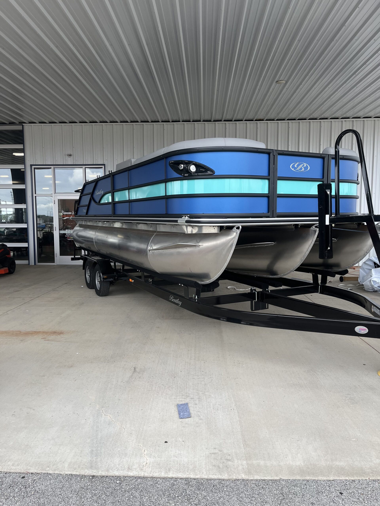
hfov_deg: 53.1
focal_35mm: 26
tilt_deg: -4.9
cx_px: 190
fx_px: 381
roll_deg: +0.2
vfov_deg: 67.3
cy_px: 253
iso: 50
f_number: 1.6
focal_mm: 5.1
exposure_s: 1/845
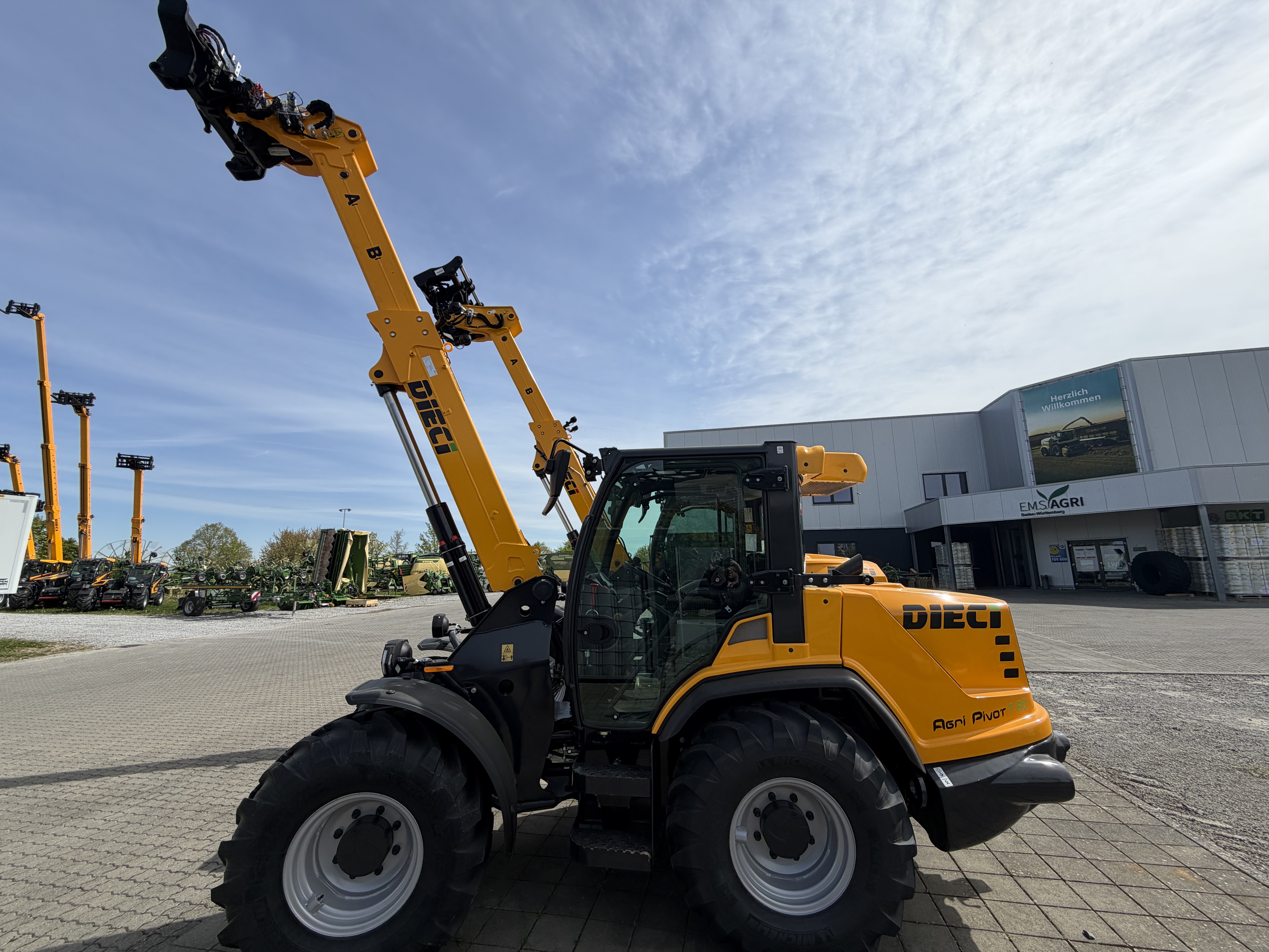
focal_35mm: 14
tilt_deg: +10.8
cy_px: 476
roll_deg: +0.2
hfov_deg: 102.1
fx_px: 513
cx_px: 634
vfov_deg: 85.7
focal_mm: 2.22
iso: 20
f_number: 2.2
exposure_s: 1/1189
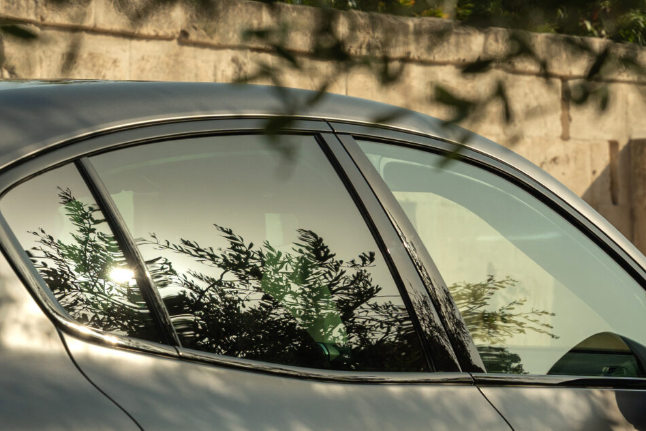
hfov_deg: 10.9
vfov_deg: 7.2
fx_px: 3391
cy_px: 397
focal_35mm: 189
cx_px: 446
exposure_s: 1/2000
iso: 250
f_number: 5.6
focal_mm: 70
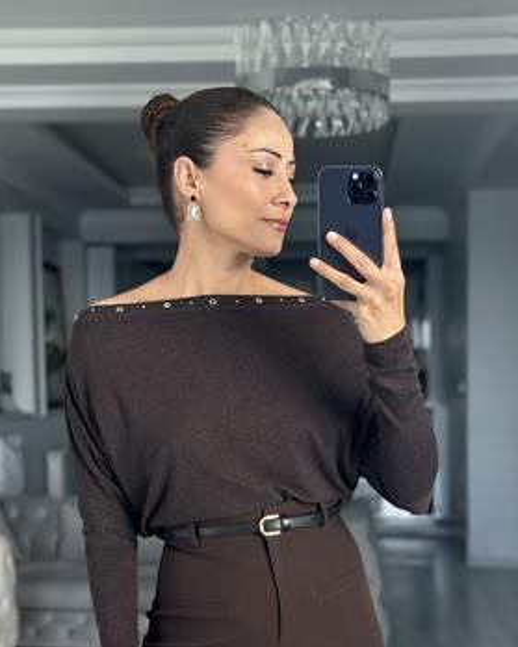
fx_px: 1304
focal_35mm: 68
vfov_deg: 27.7
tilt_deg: -18.9
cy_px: 438
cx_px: 262
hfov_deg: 22.5
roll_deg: +1.5
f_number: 1.78
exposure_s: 1/236
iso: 80
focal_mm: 6.86
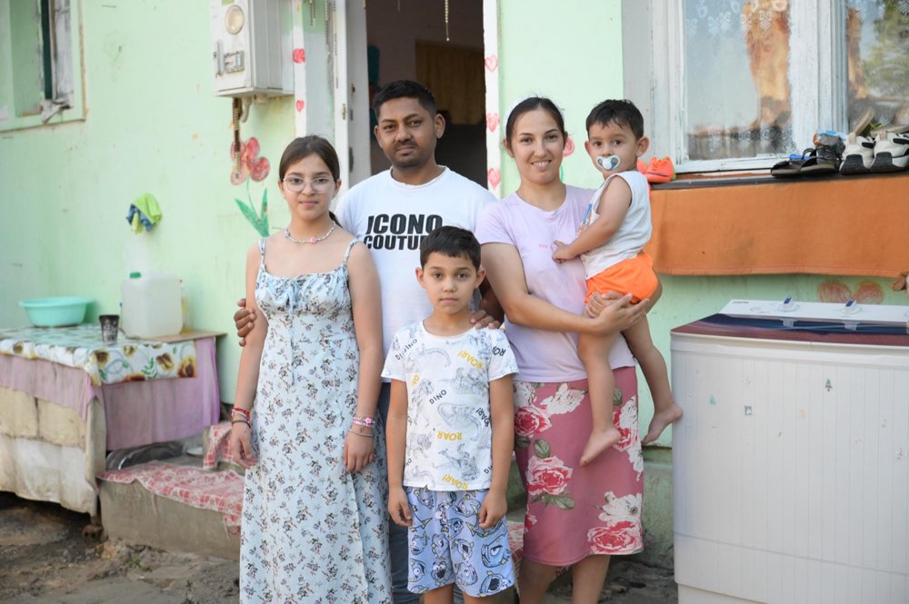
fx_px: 1161
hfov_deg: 42.8
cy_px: 302
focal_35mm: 46
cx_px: 454
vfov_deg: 29.2
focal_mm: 46
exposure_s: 1/8000
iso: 5000
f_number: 2.8
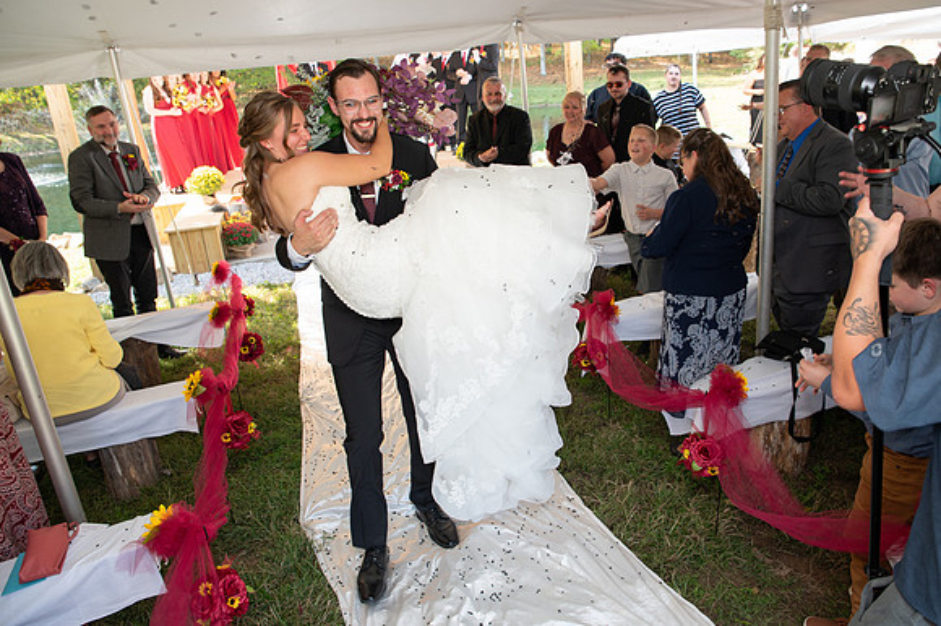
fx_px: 672
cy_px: 291
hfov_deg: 69.9
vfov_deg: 49.9
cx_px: 504
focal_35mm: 26
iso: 250
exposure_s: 1/160
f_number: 4
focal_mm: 24
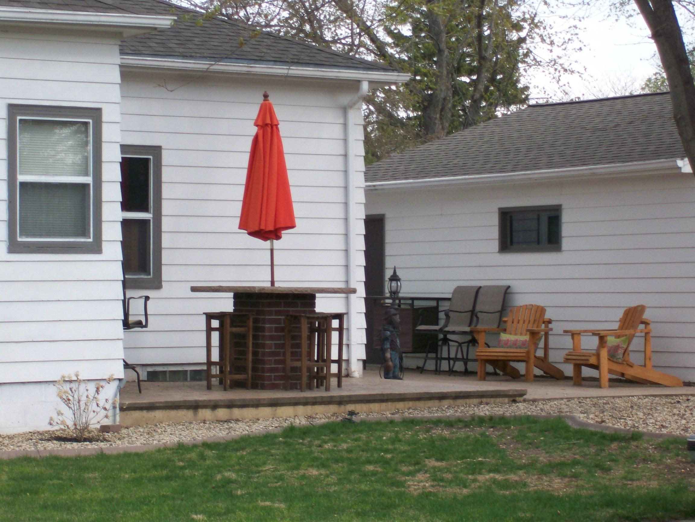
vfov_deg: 13.7
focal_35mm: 108
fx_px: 2168
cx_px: 348
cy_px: 261
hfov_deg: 18.2
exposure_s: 1/245
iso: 80
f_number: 4.8
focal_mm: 18
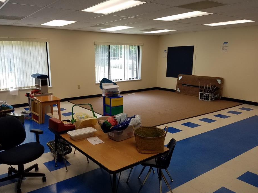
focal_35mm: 29
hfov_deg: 61.5
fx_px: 216
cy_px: 94
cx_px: 115
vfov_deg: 48.2
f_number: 1.7
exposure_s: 1/150
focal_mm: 4.2
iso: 50
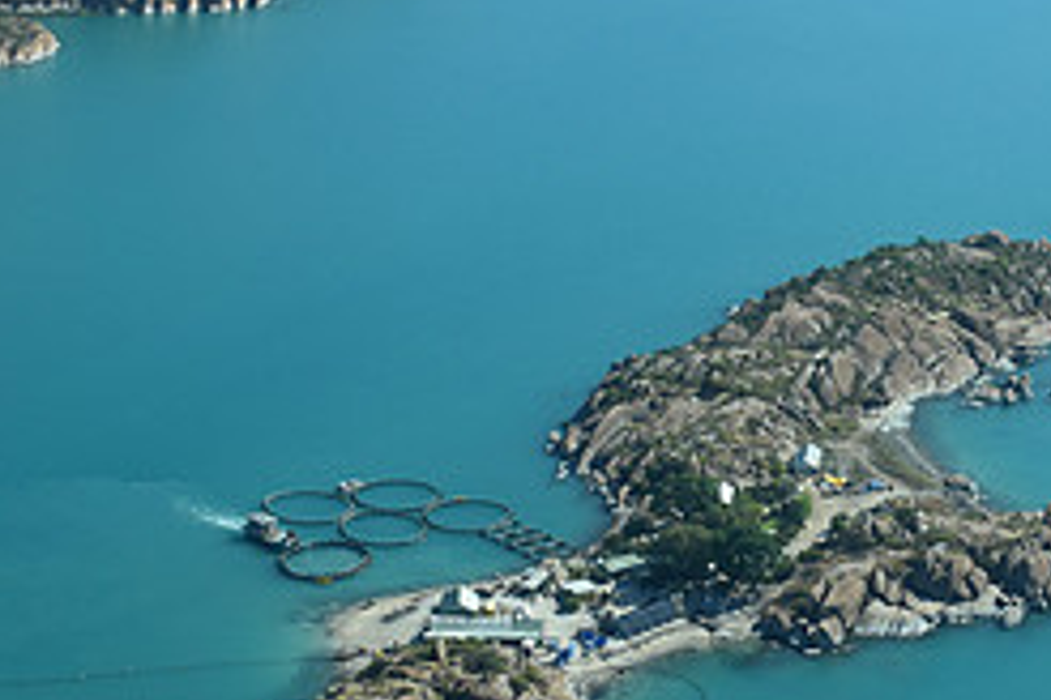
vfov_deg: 16.0
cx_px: 880
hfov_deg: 23.5
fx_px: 2481
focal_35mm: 85
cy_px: 228
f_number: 9
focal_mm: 24
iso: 200
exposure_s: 1/320
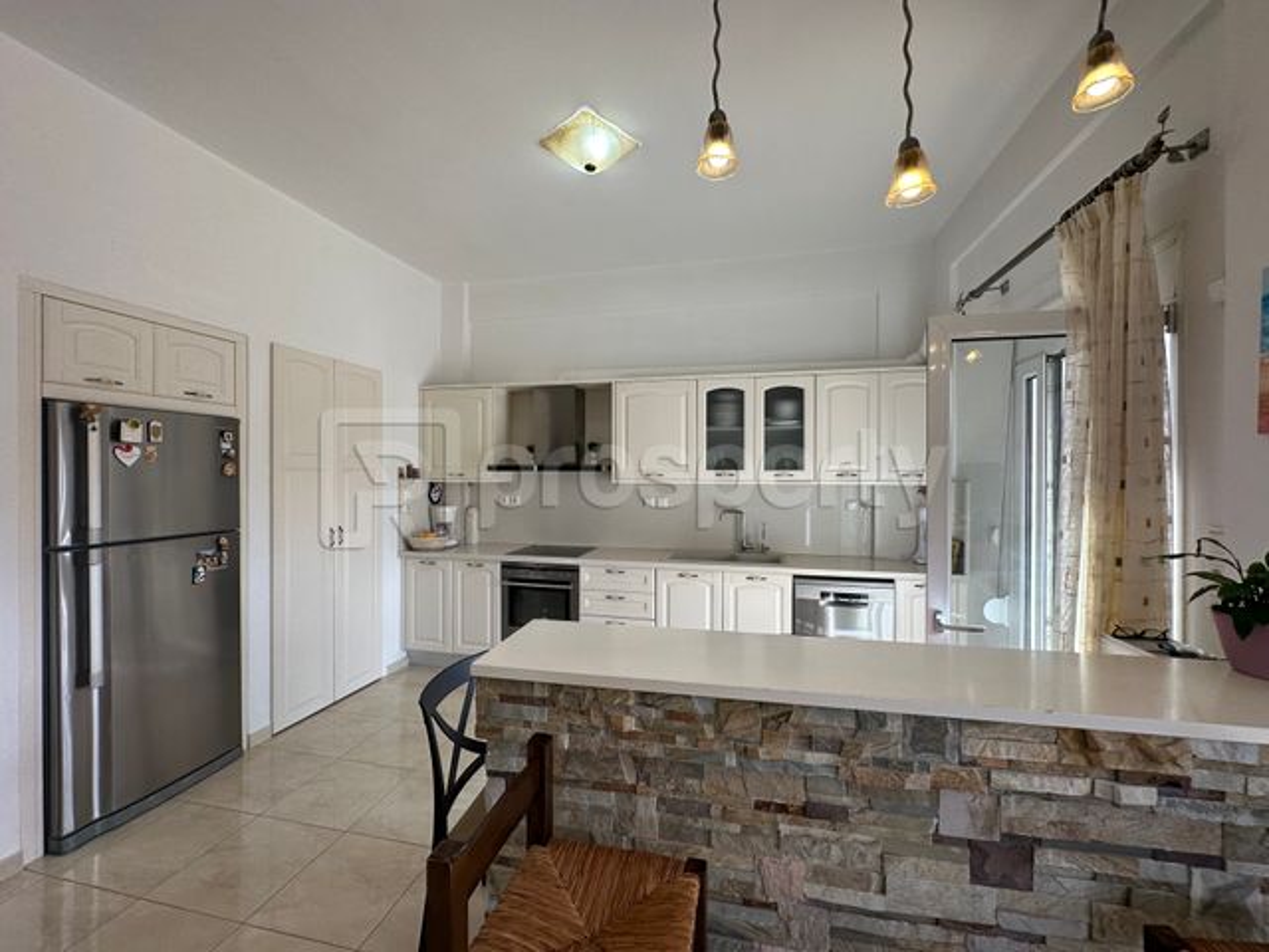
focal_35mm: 14
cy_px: 476
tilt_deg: +0.2
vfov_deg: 85.7
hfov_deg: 102.1
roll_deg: +0.3
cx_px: 634
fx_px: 513
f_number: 2.2
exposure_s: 1/113
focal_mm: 2.22
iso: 40
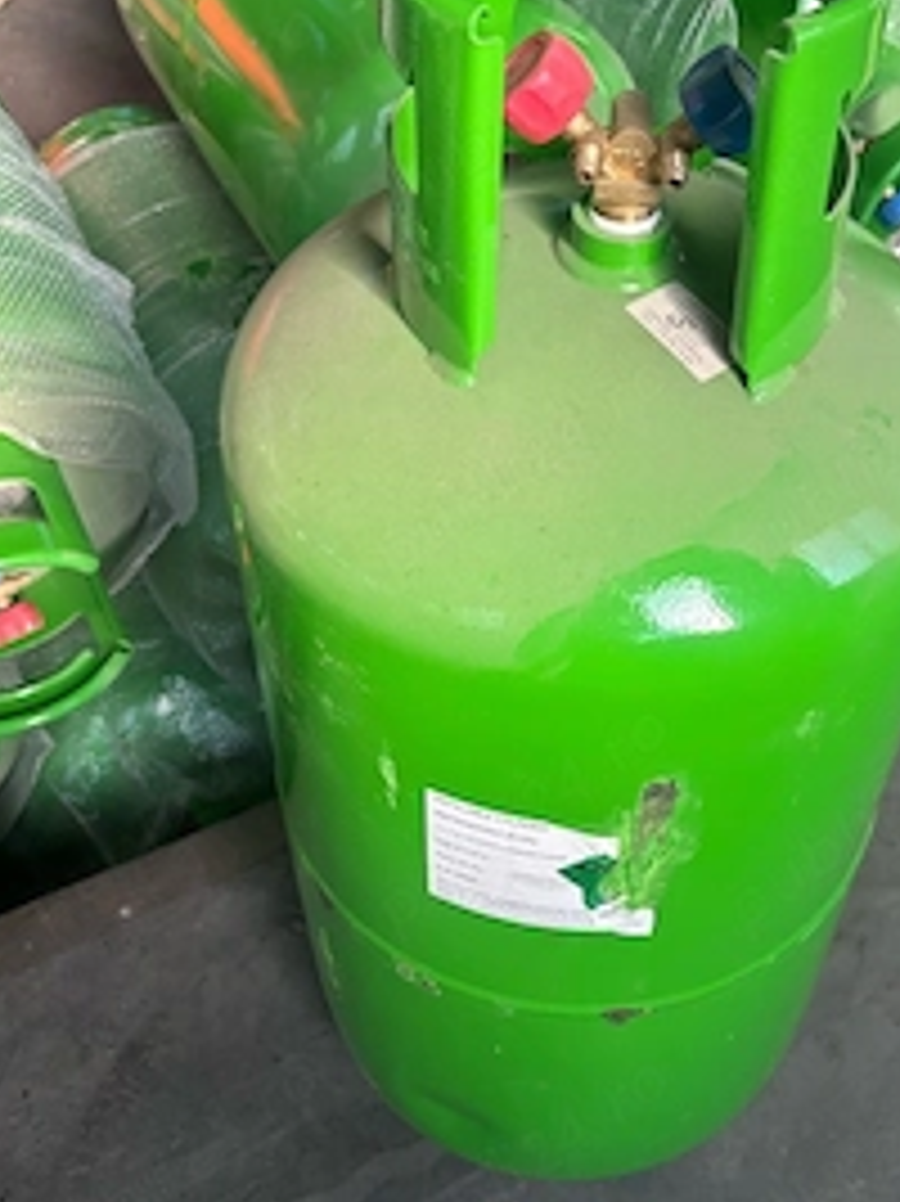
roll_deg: -3.3
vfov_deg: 47.8
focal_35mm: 39
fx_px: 1353
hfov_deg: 36.4
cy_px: 522
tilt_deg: -44.1
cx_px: 612
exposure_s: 1/190
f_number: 1.6
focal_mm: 5.96
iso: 40
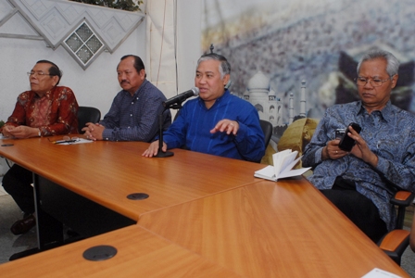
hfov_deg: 61.9
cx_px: 208
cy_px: 139
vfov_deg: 43.7
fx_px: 346
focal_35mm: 30
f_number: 5
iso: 500
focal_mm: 20
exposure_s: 1/60
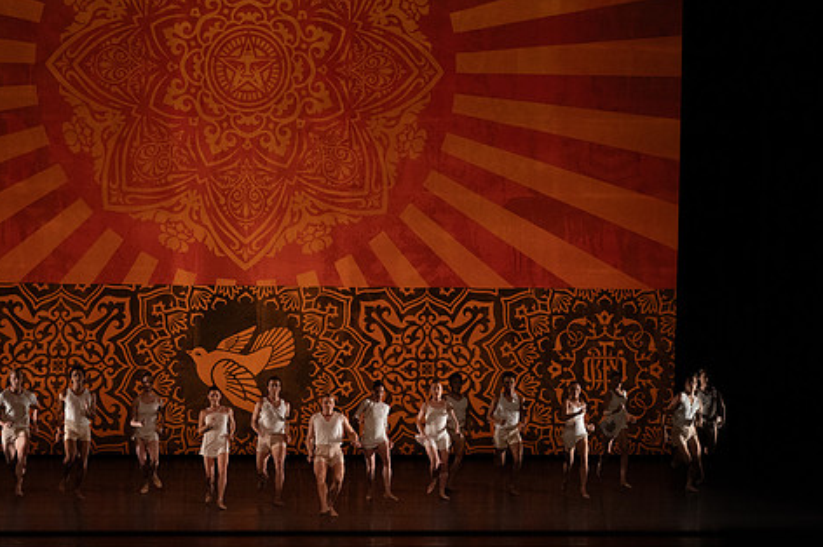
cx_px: 328
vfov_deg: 11.1
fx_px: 2810
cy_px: 262
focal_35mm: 123
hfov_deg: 16.6
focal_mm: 100
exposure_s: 1/400
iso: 6400
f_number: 6.3
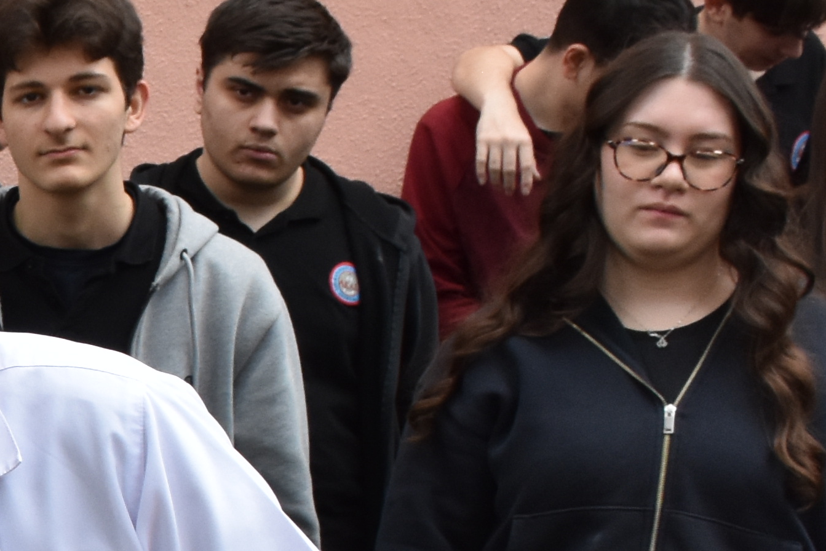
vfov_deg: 10.1
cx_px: -694
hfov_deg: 13.6
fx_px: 3075
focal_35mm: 134
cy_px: 605
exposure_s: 1/250
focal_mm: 20
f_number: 8
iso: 800
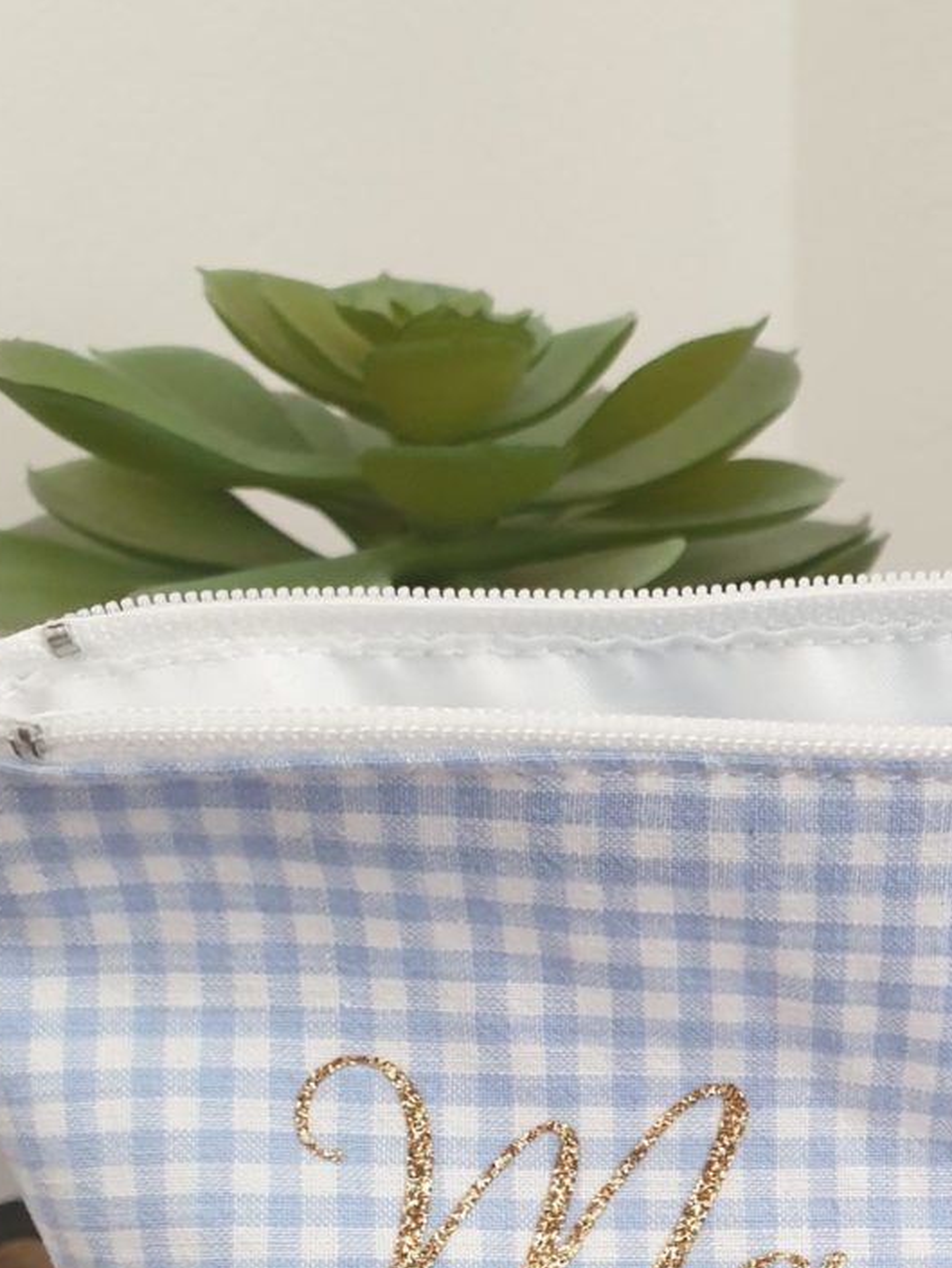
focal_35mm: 59
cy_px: 1293
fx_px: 2163
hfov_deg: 23.6
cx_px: 995
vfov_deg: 30.2
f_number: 2.4
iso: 250
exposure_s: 1/50
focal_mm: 4.3
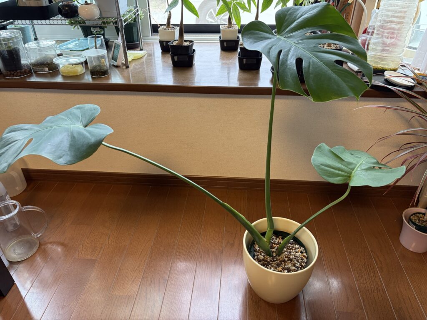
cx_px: 214
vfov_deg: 53.1
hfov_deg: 67.3
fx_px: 321
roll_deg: +0.6
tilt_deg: -34.4
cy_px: 160
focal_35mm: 26
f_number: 1.6
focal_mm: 5.96
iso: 125
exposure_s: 1/95
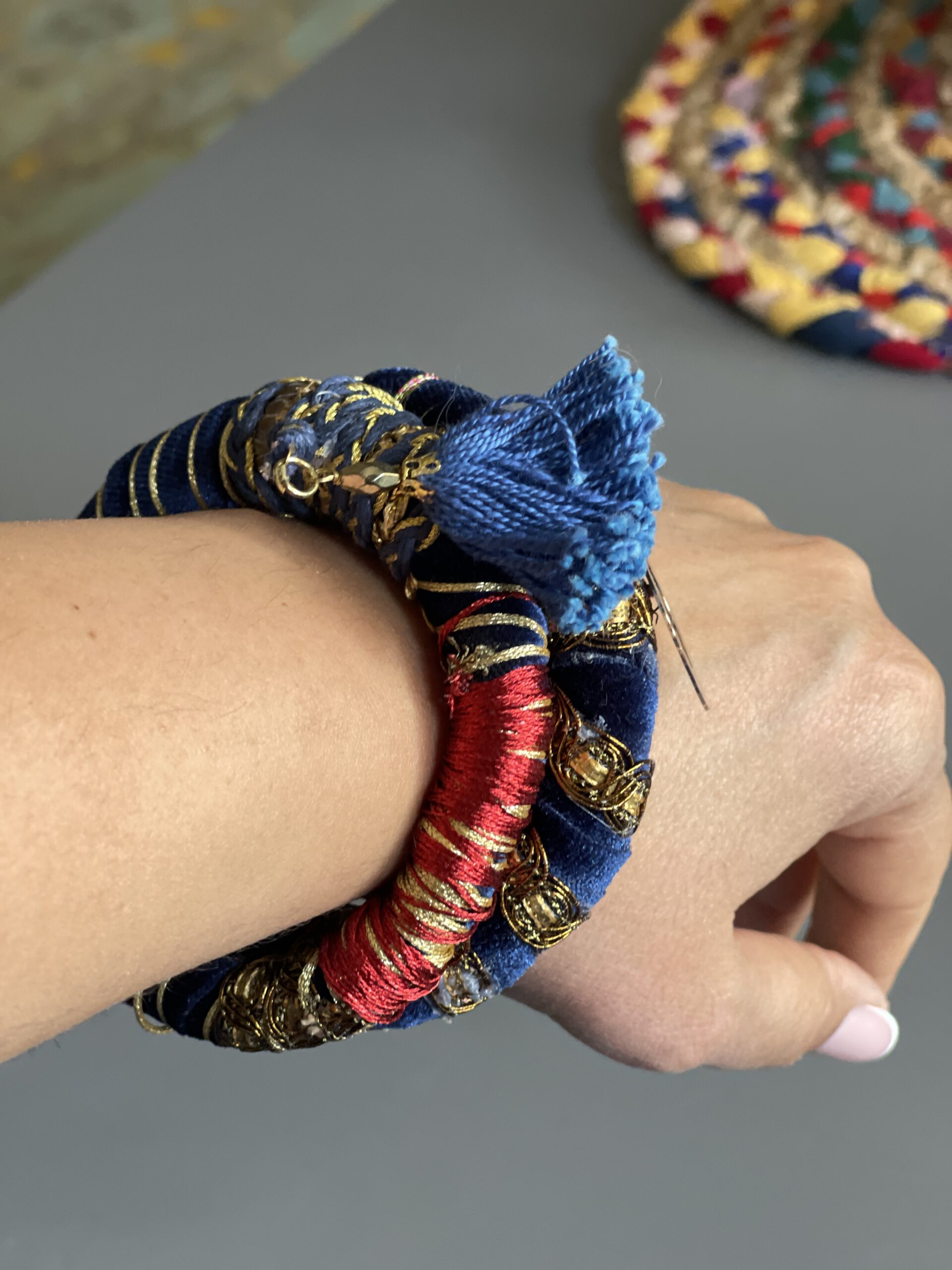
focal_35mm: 64
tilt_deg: -37.7
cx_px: 476
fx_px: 2347
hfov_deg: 22.9
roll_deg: +14.9
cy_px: 635
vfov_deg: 30.3
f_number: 2.2
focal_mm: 7.5
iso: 200
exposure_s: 1/40
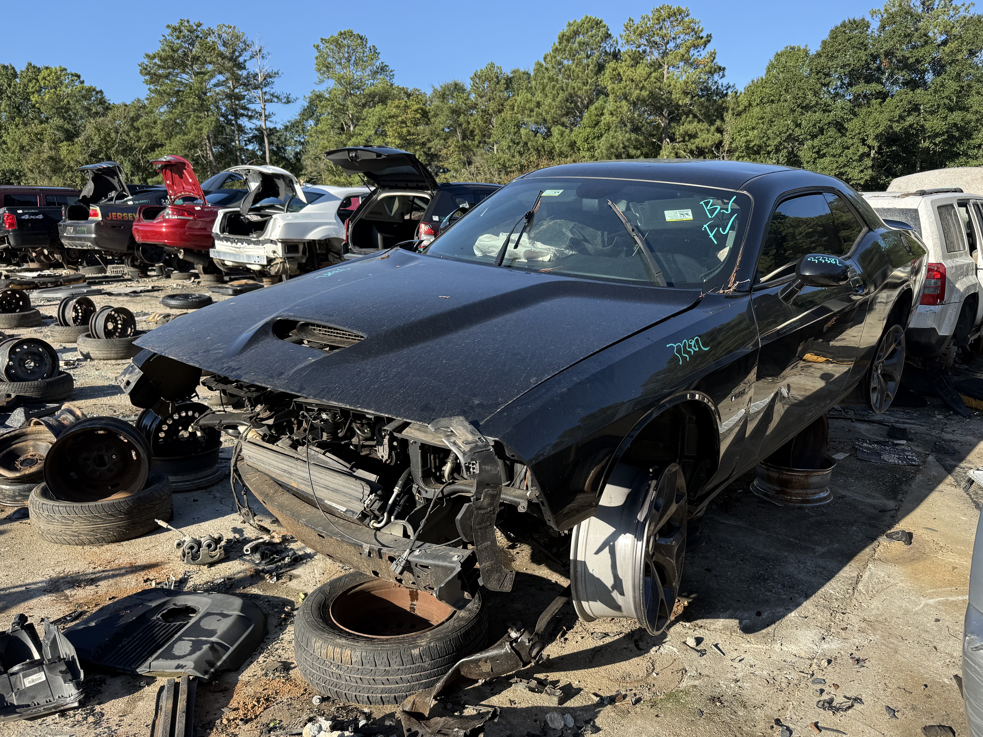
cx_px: 560
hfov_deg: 63.2
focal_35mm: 28
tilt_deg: -8.8
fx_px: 795
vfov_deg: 49.7
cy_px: 394
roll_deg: +3.0
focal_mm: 6.76
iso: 80
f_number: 1.78
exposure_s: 1/1585
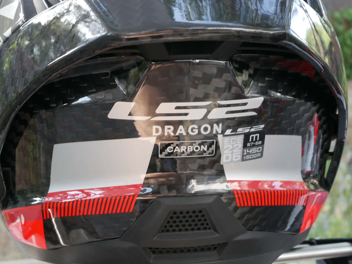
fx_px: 509
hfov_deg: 38.2
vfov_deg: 29.1
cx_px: 176
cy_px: 132
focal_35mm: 50
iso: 1250
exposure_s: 1/60
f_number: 9
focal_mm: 25
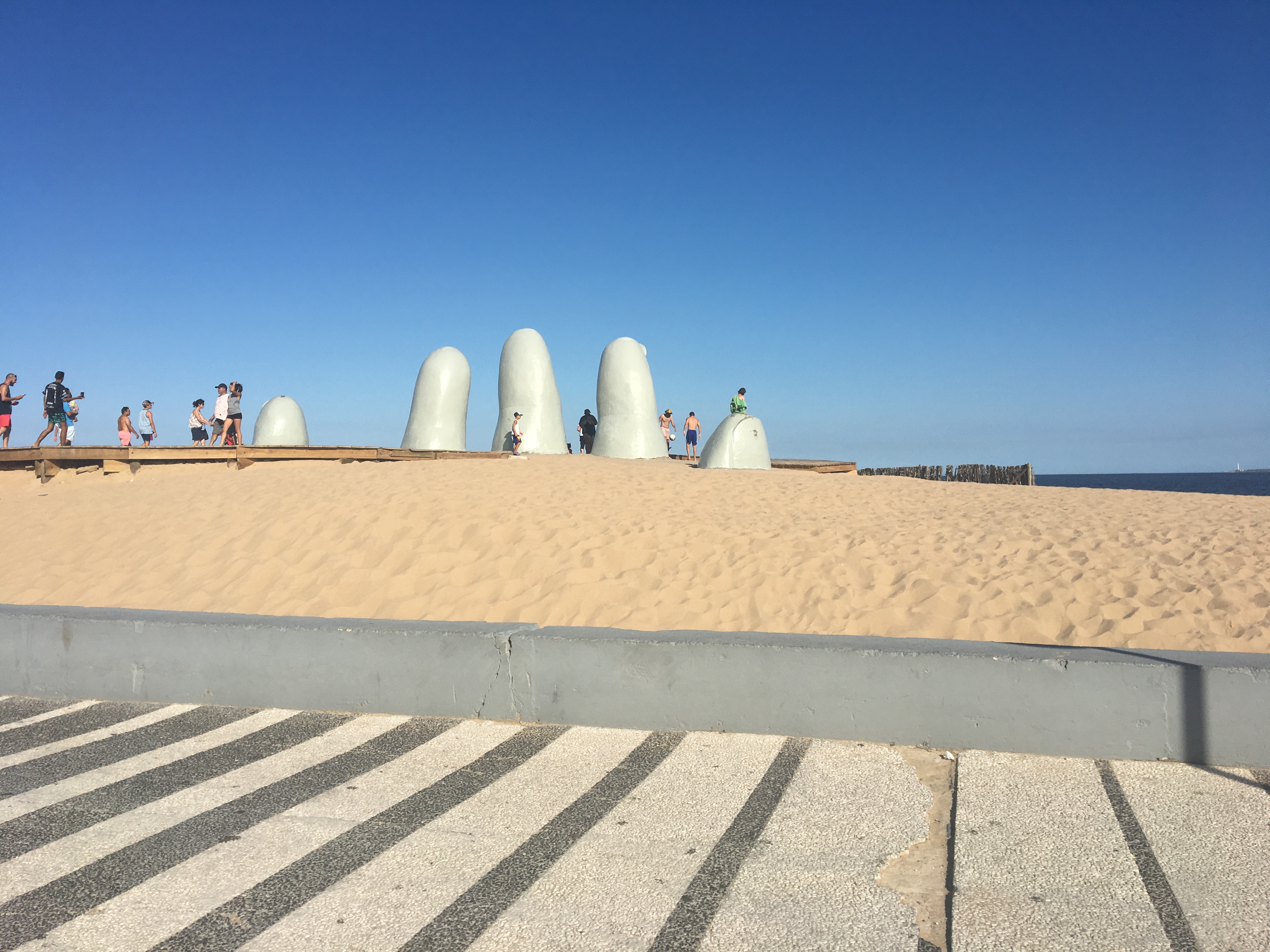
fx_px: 1064
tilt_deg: +0.5
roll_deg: +1.5
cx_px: 635
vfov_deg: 48.2
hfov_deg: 61.7
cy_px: 476
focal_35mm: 29
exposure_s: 1/3205
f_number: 2.2
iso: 25
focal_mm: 4.15
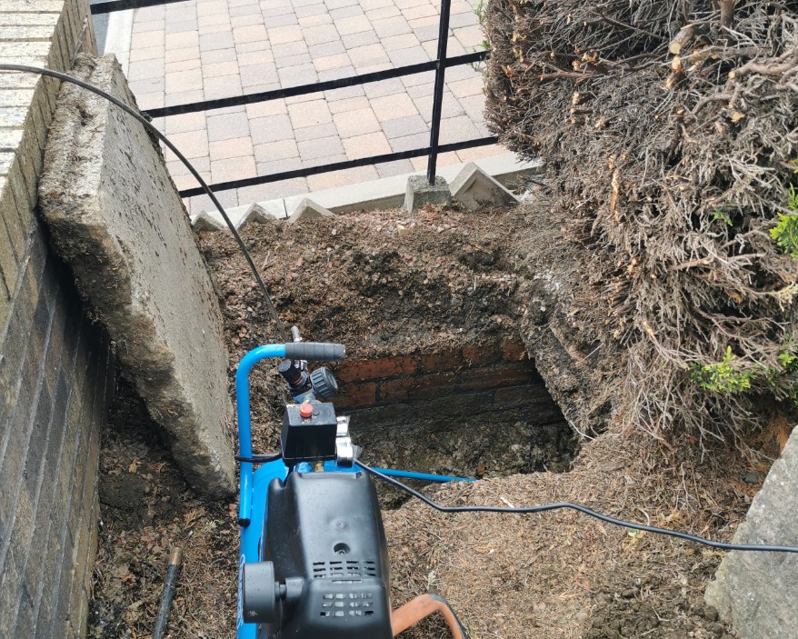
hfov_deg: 50.3
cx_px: 400
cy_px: 394
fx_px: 851
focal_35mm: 36
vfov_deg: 40.9
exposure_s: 1/520
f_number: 1.6
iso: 50
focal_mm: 5.56
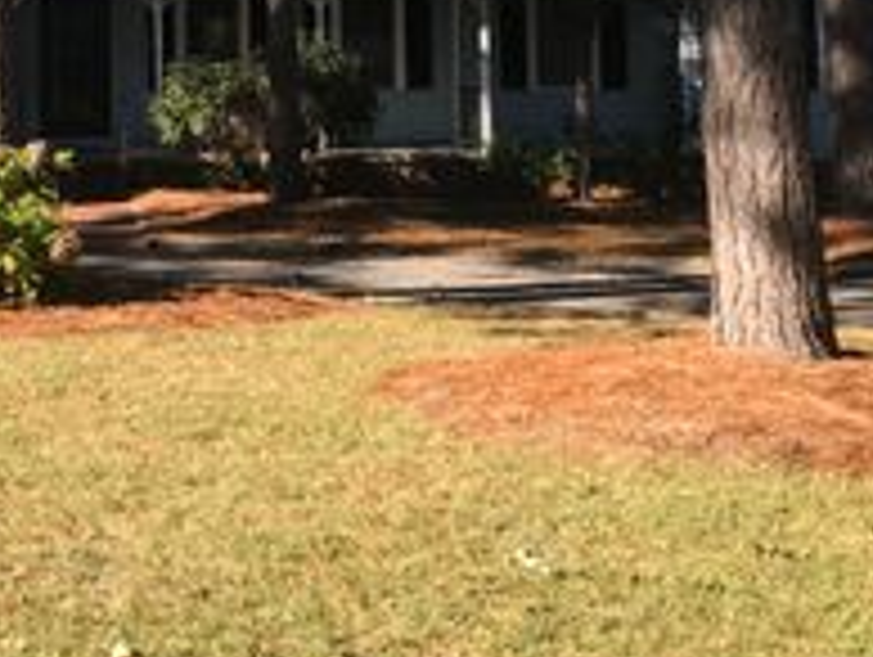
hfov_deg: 26.3
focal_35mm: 72
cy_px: -16
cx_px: 135
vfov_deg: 19.8
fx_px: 1818
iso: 20
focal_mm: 3.99
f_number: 1.8
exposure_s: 1/791
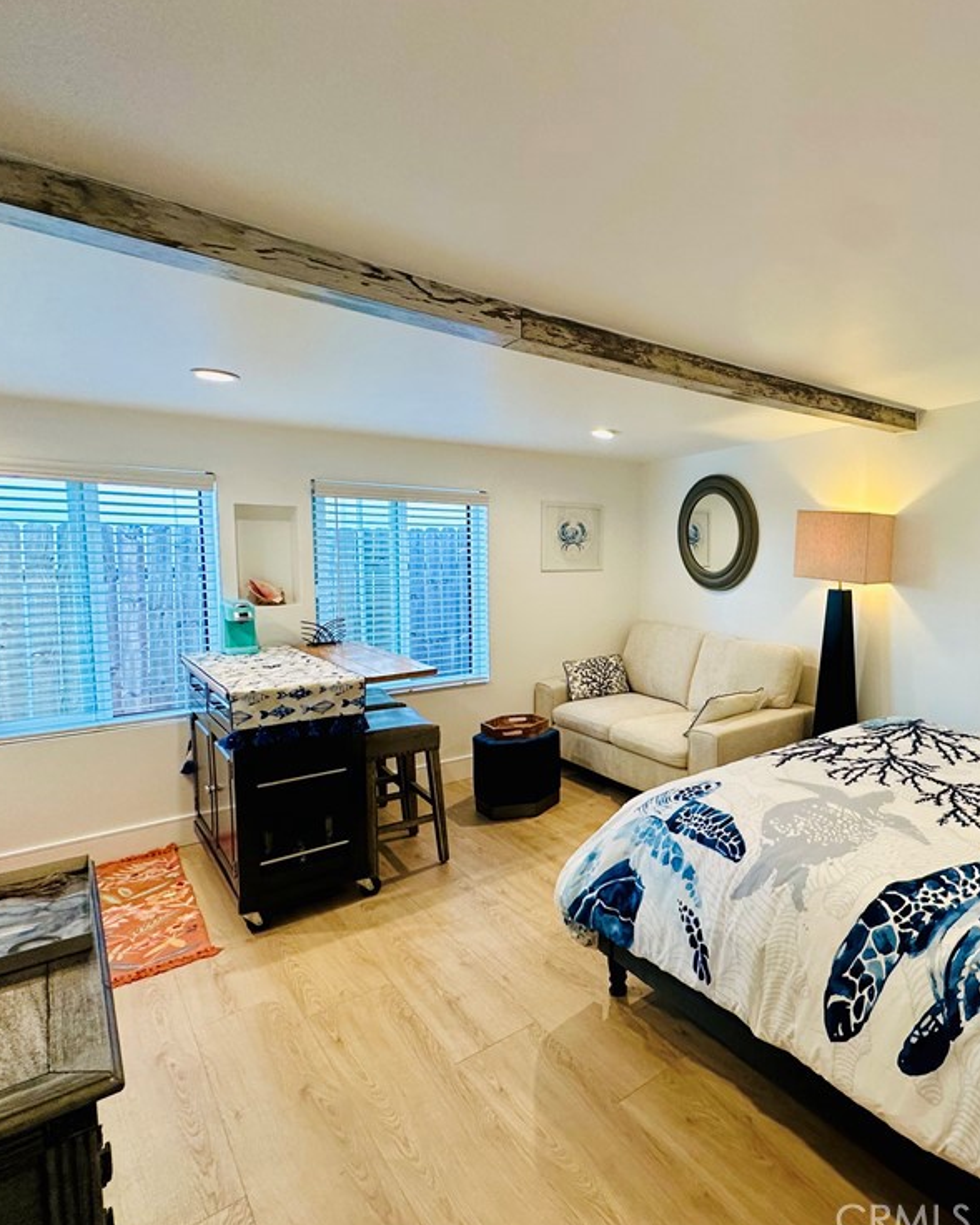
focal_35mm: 19
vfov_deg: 83.3
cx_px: 805
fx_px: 689
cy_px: 604
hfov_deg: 63.7
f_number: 2.2
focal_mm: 2.22
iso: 200
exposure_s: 1/120
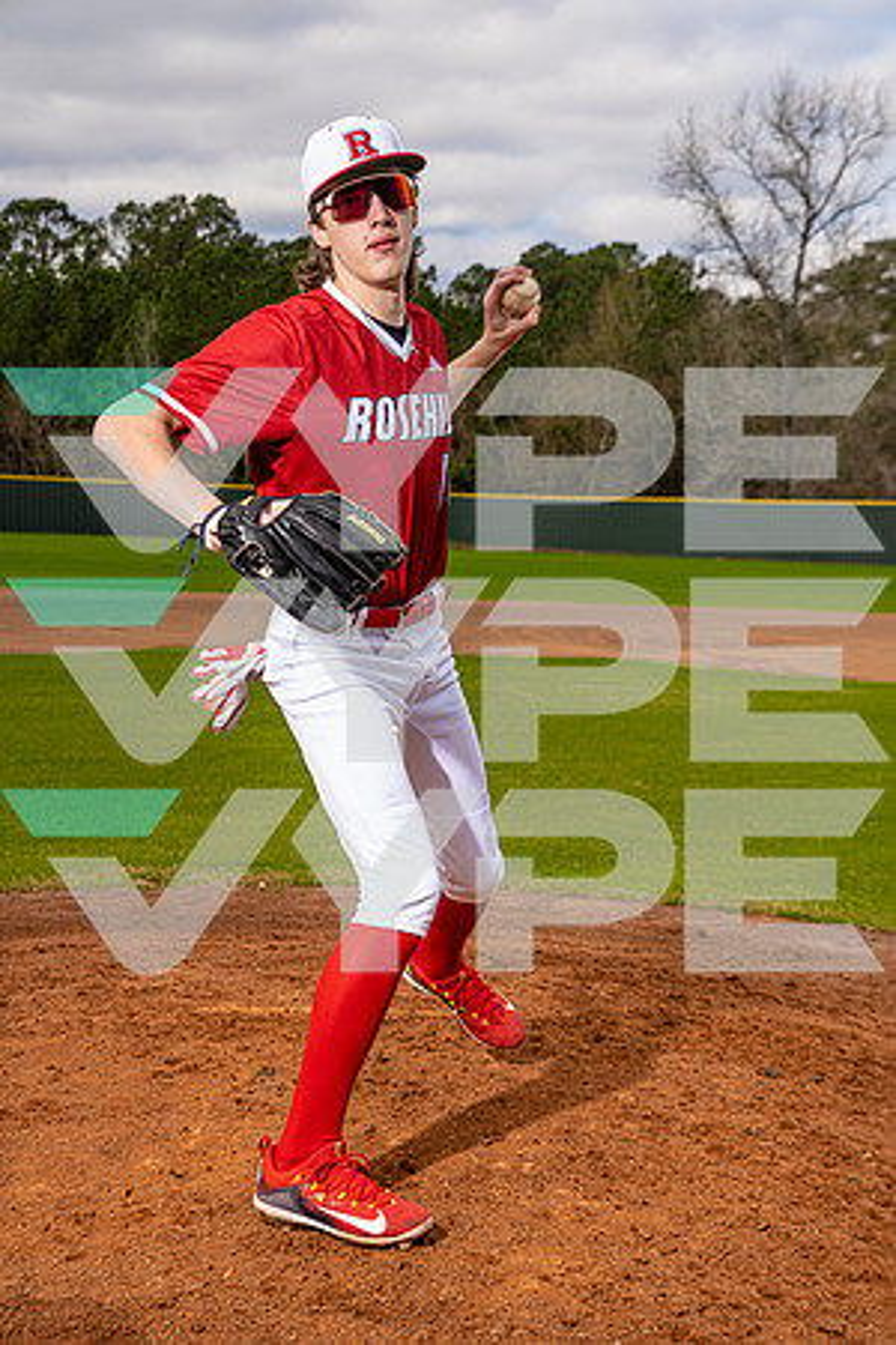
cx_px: 448
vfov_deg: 32.4
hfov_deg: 21.9
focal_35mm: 62
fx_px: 2314
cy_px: 672
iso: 100
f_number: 6.3
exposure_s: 1/250
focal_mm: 62
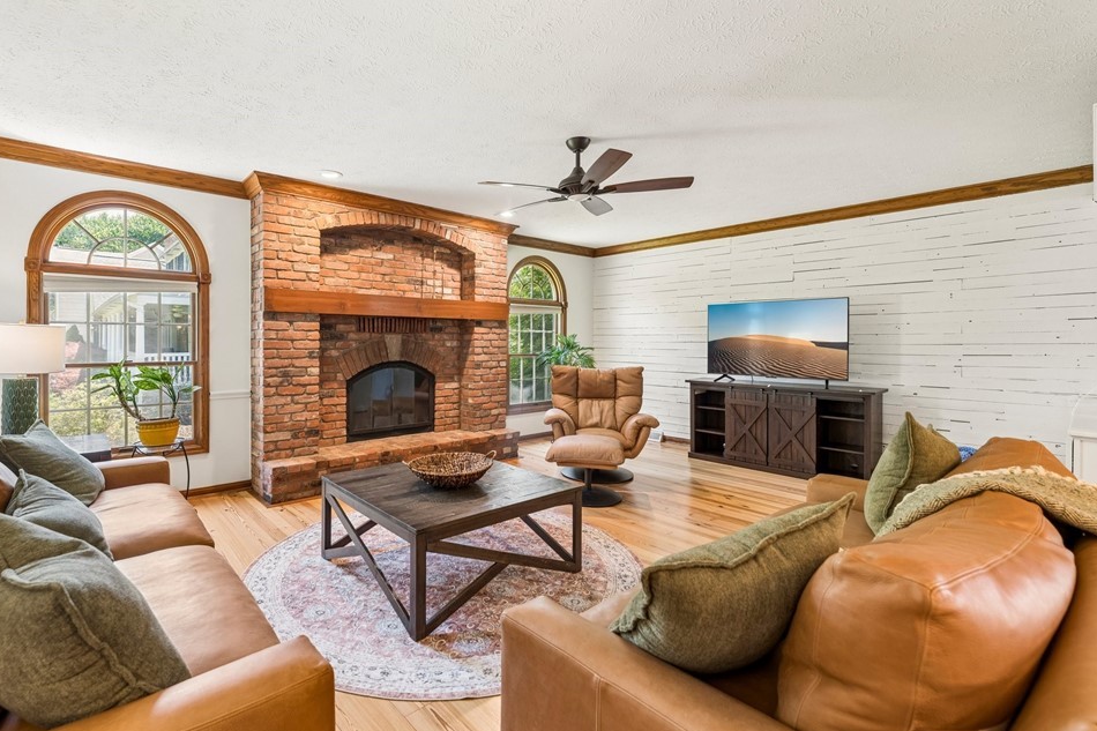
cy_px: 344
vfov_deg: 73.7
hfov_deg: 96.4
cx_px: 488
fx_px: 487
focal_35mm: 16
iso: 200
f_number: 5.6
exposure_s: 1/13
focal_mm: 14
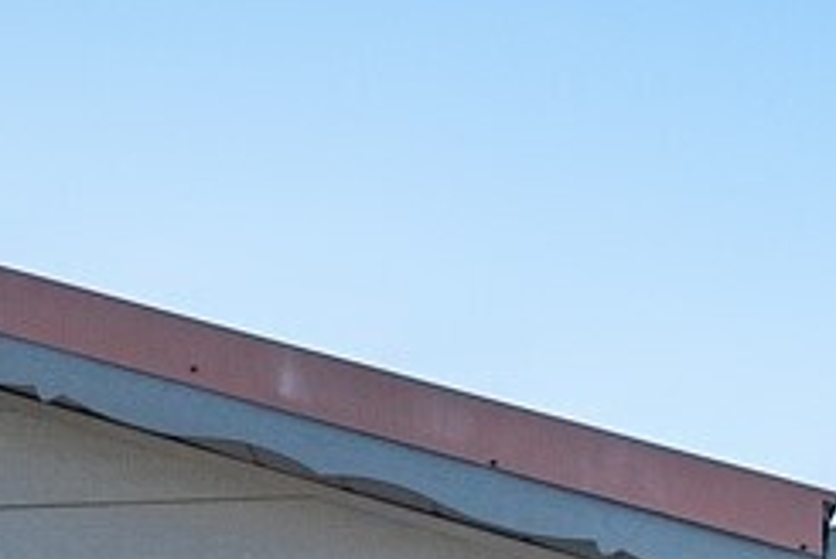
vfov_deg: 7.9
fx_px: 3859
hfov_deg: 12.1
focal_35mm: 166
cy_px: 1099
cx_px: -189
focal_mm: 15.9
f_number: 6.4
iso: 250
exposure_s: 1/400
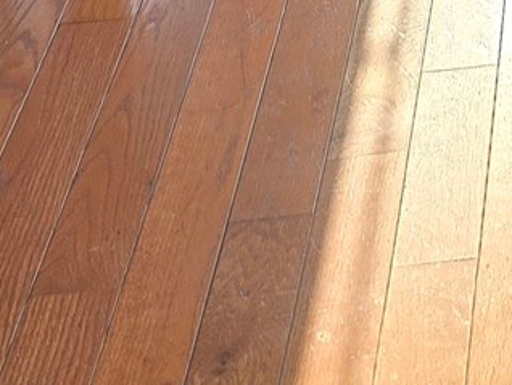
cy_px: -839
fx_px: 2191
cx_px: 1080
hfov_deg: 11.7
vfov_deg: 8.2
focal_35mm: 148
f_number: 1.7
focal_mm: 6.3
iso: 40
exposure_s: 1/180
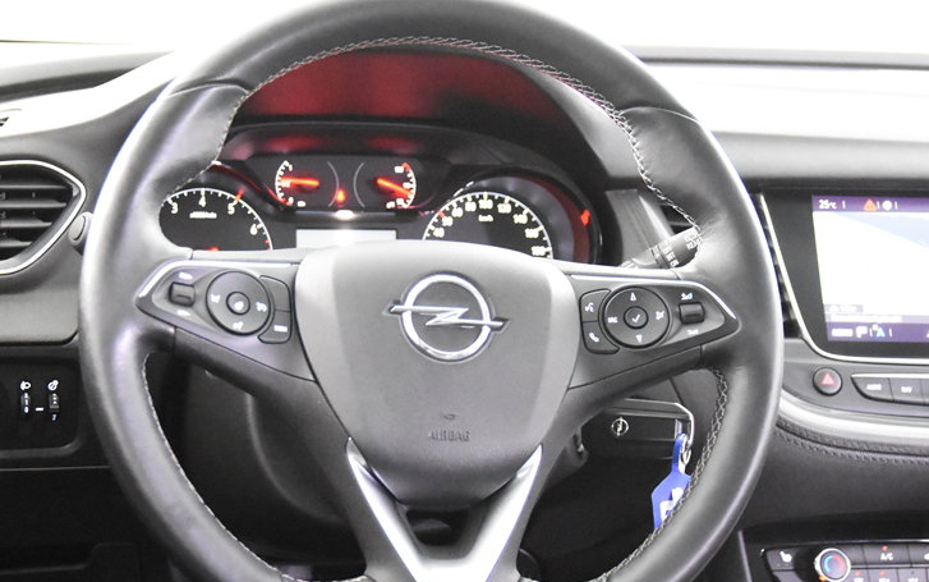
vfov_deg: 19.5
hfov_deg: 30.6
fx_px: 1690
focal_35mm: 67
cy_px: 392
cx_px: 337
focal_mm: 31
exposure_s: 1/40
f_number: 3.3
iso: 12800
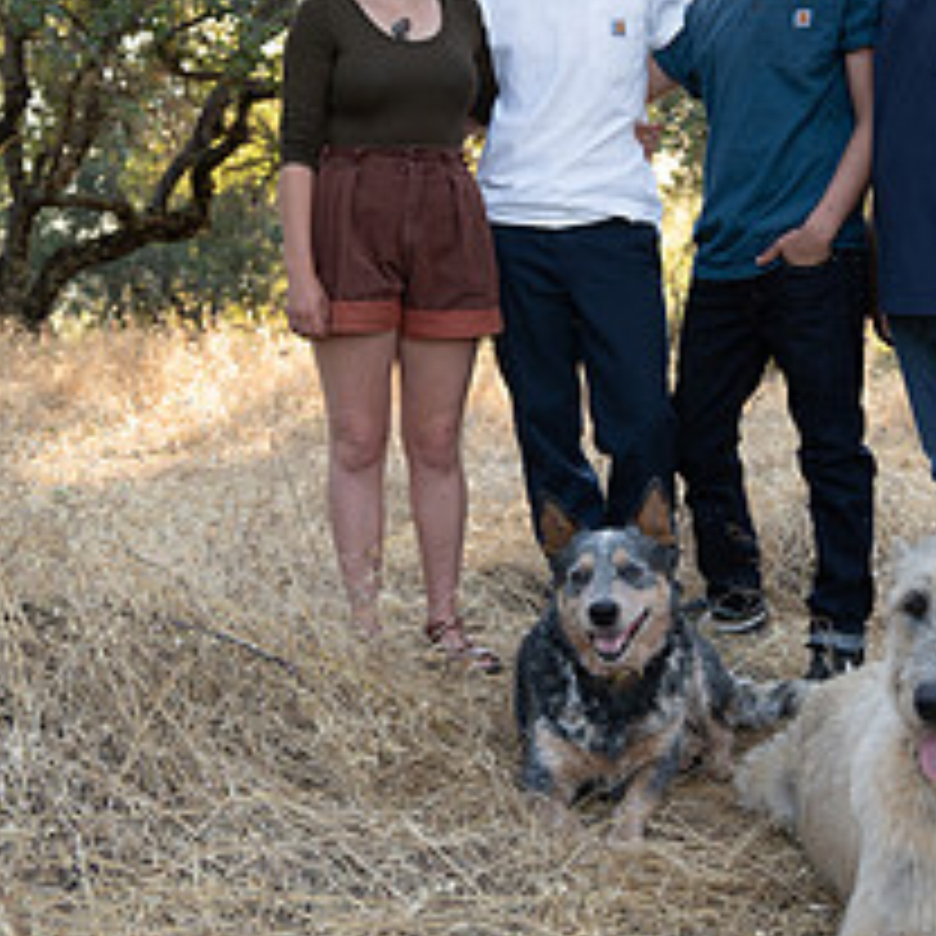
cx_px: 580
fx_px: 1744
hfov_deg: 29.9
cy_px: 434
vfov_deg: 30.0
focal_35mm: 57
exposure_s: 1/160
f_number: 2.8
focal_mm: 24
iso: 250
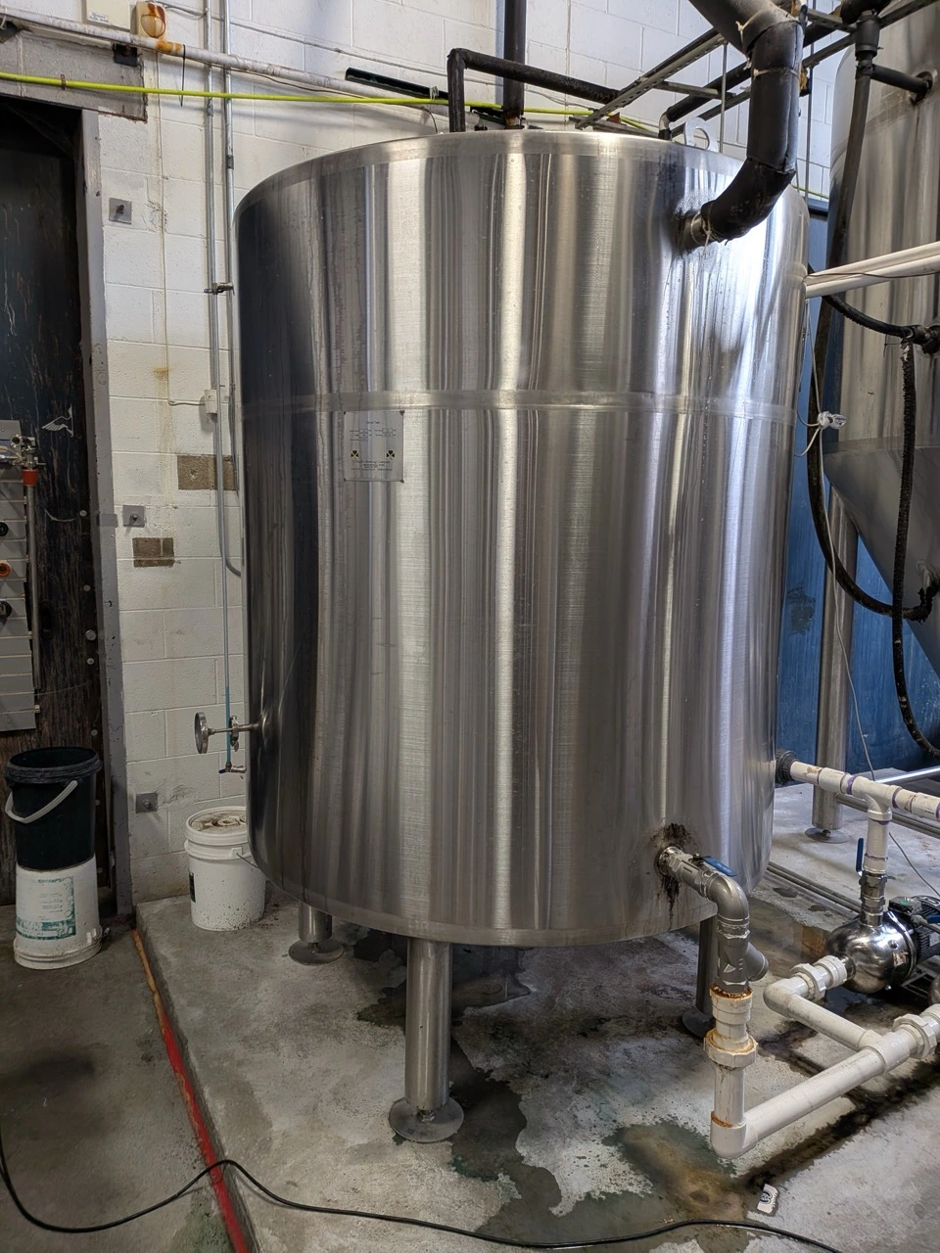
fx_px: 869
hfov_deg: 56.8
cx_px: 470
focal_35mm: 24
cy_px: 626
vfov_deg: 71.6
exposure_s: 1/40
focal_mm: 4.53
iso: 52
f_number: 1.7
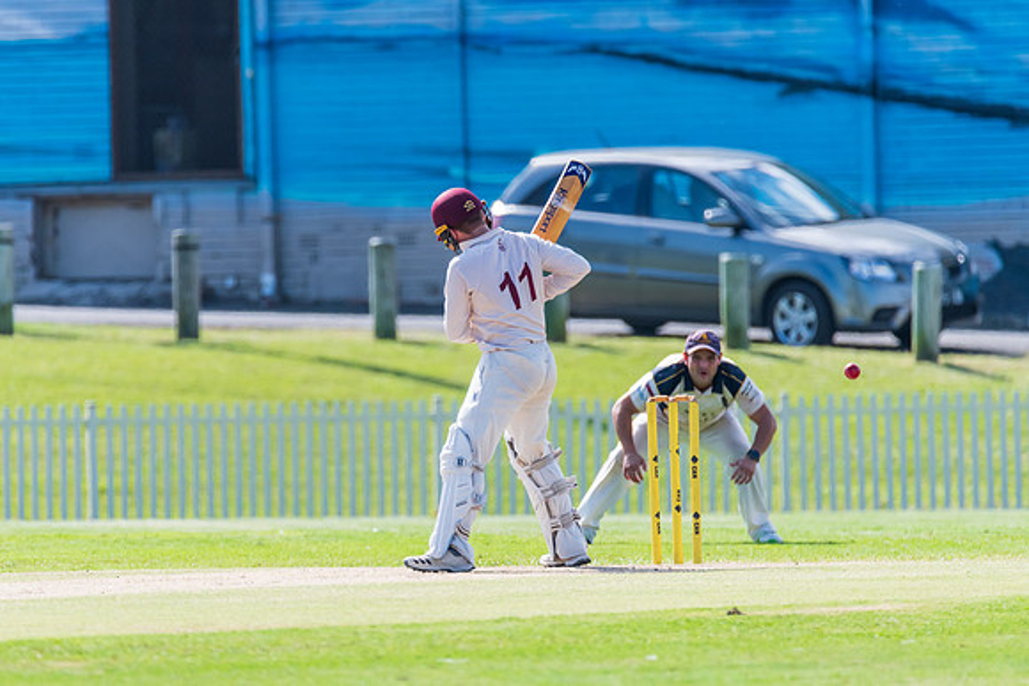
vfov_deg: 2.0
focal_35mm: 705
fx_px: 20148
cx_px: 425
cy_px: 356
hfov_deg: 2.9
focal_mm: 600
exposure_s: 1/2000
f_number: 6.3
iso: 640
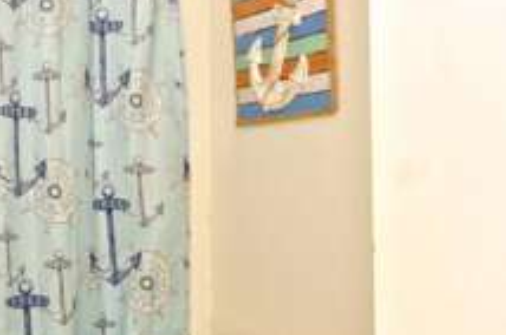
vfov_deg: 22.2
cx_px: -28
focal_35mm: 61
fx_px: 856
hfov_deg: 30.1
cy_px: 176
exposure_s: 1/200
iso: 160
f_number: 7.1
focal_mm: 11.5
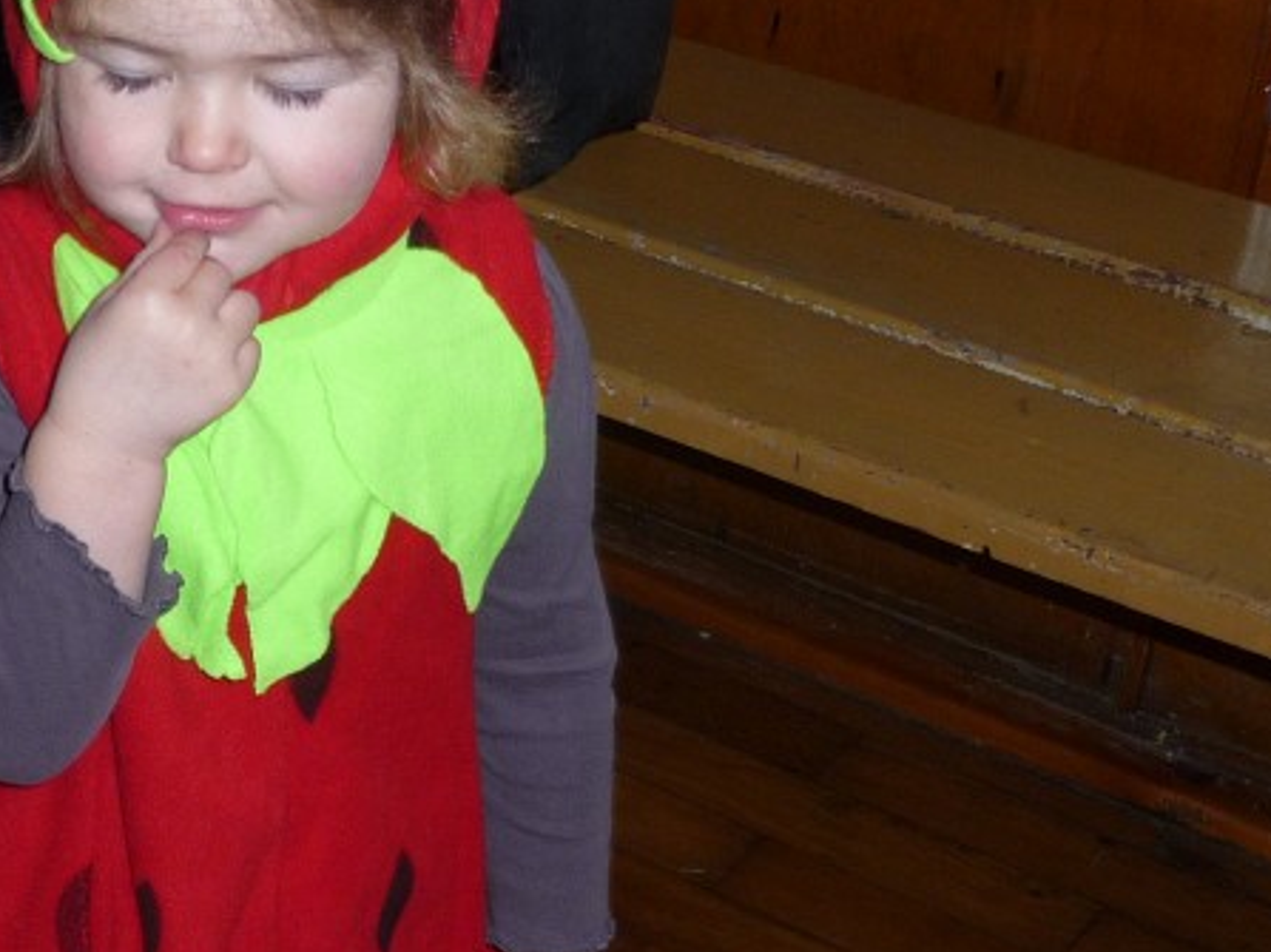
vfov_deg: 16.9
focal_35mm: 87
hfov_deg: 21.8
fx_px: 3194
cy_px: 662
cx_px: 63
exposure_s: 1/30
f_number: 3.8
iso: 125
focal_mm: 6.3
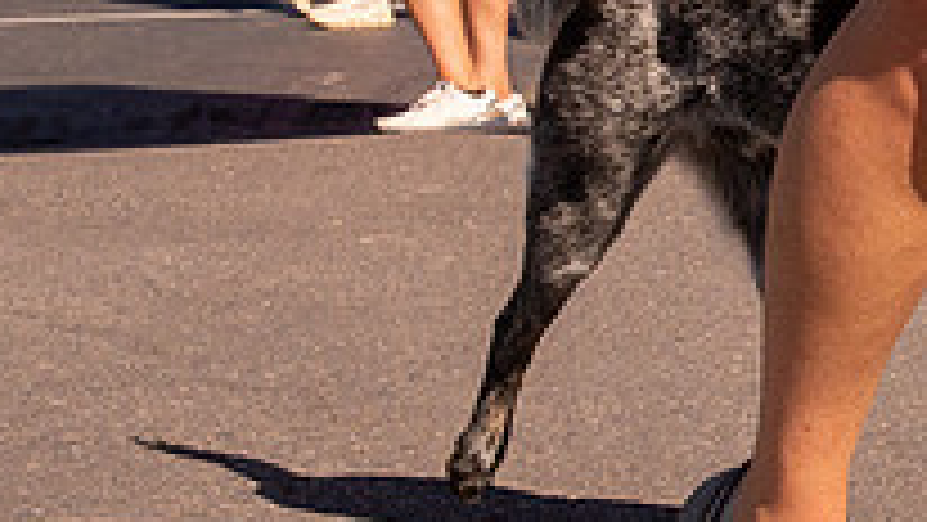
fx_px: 5753
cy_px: 56
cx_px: 968
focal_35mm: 234
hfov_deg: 9.1
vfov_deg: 5.2
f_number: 11
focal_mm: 44
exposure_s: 1/1600
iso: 800
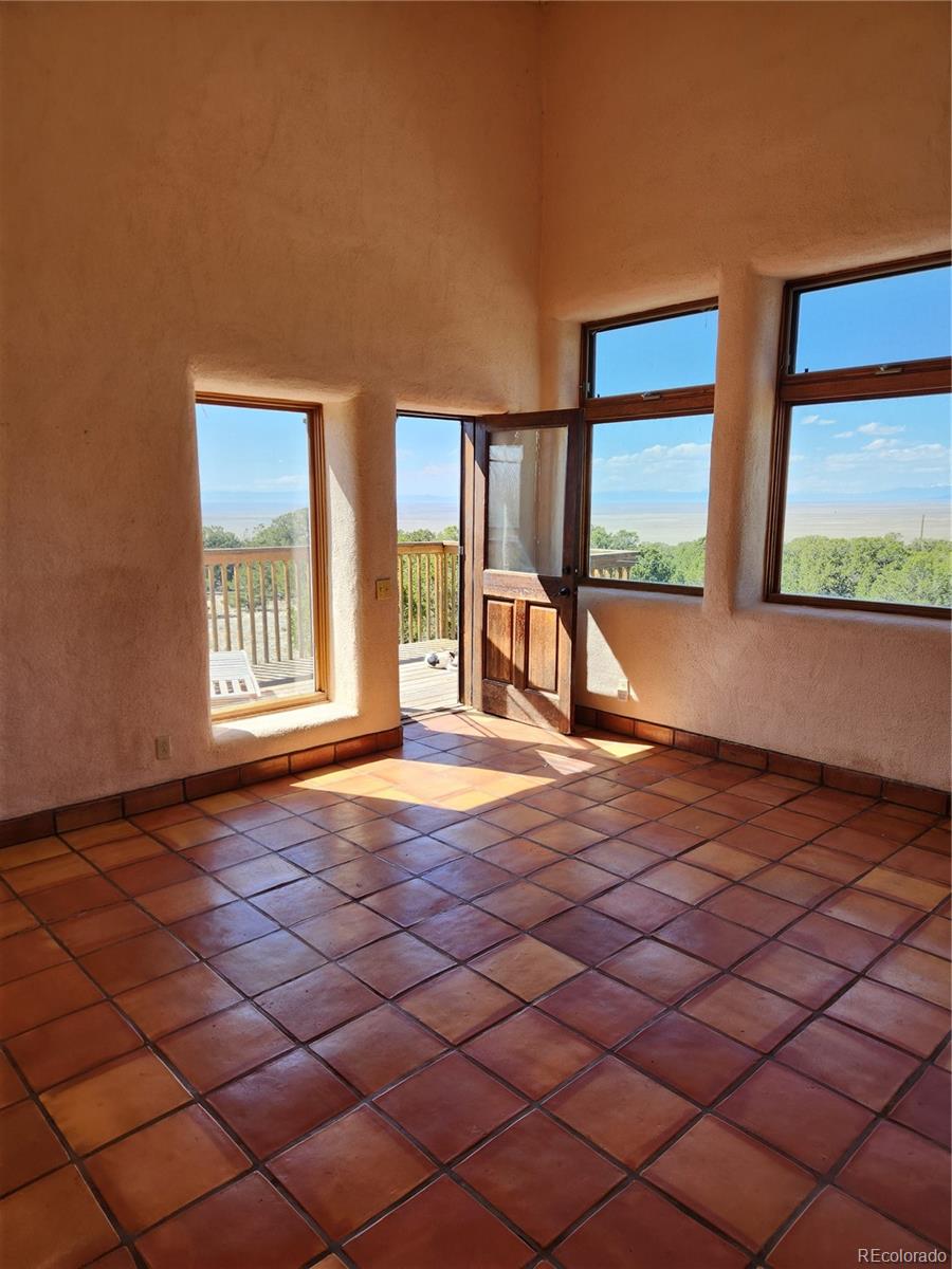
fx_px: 843
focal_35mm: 23
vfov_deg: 73.9
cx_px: 476
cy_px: 634
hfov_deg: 58.9
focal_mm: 5.4
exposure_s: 1/265
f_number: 1.8
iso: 20
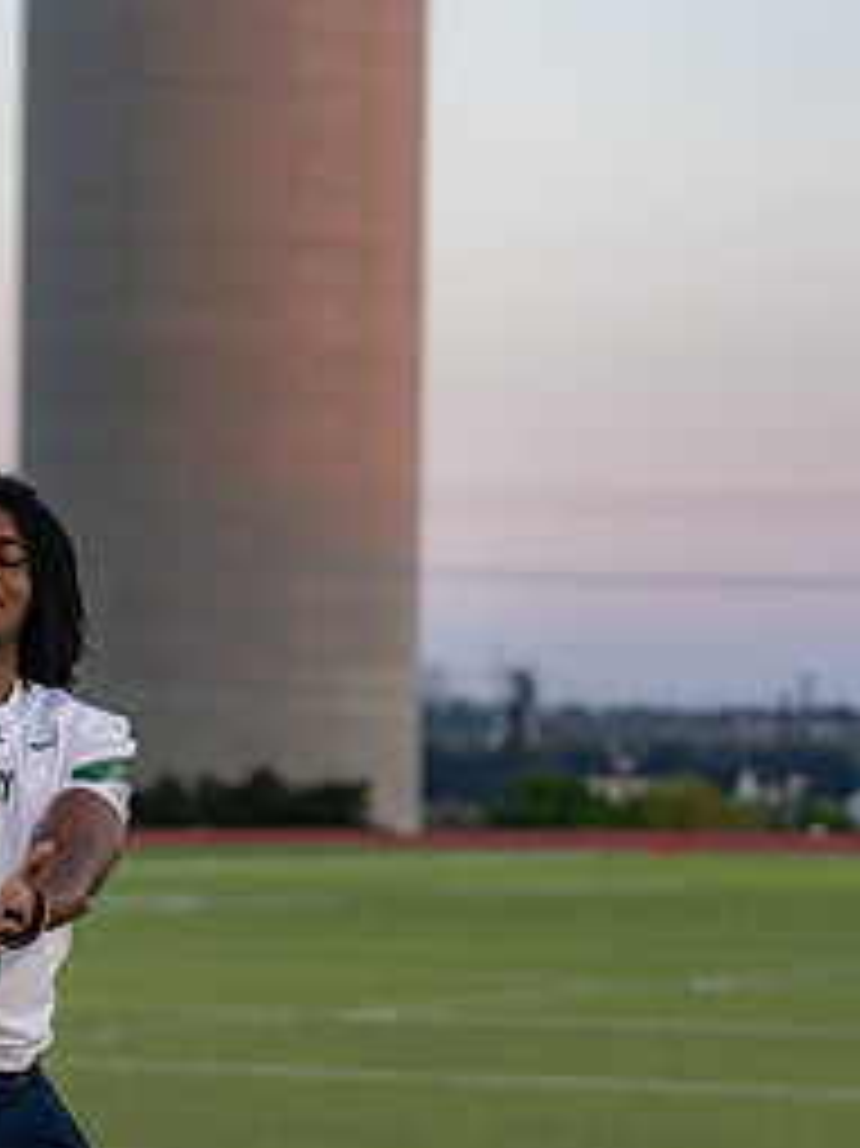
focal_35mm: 153
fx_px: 5072
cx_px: -63
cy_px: 687
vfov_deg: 12.9
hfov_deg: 9.6
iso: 1250
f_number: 2.8
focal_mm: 70
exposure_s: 1/1000
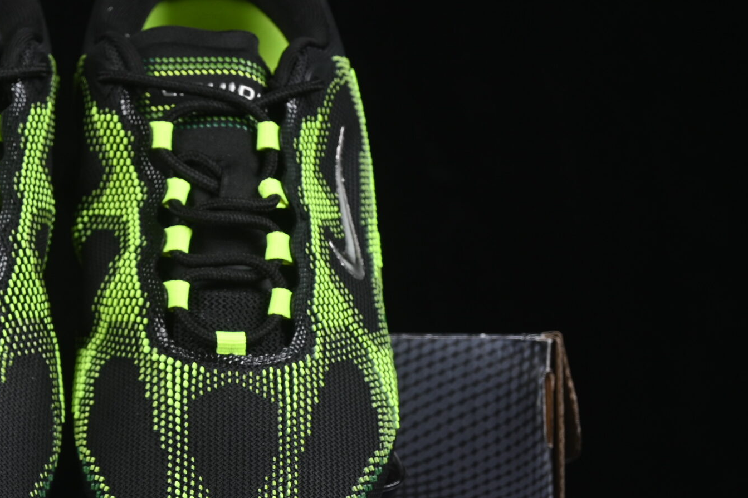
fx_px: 2971
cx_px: 46
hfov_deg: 14.2
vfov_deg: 9.6
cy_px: 352
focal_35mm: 143
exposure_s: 1/60
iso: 160
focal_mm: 50
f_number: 6.3
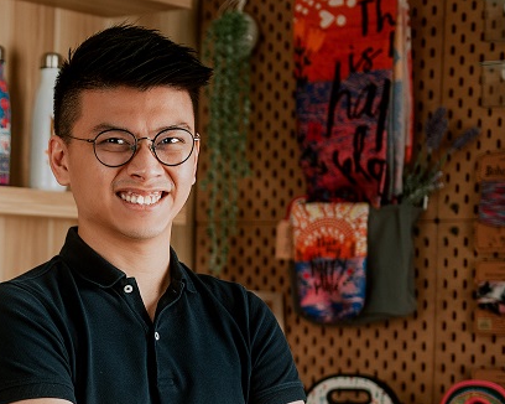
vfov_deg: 13.3
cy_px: 314
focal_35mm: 115
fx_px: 1718
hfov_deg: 16.2
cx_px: -53
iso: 125
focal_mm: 50
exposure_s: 1/200
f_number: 2.8
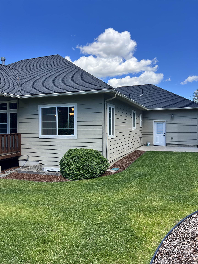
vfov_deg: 67.3
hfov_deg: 53.1
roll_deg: +0.6
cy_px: 132
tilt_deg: -0.1
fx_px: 198
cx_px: 99
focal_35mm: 26
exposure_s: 1/1511
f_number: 1.5
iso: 50
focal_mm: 5.7
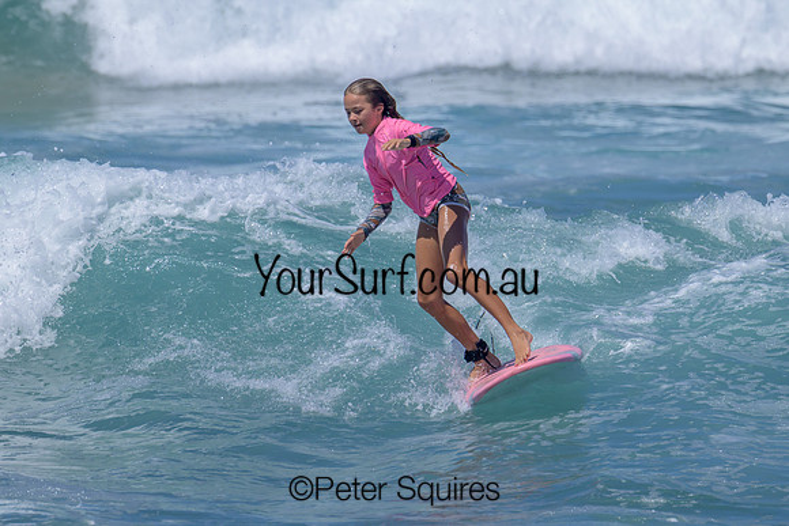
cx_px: 478
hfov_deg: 2.7
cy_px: 233
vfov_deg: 1.8
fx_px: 16475
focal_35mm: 752
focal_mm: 620
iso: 640
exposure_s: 1/2000
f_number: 11
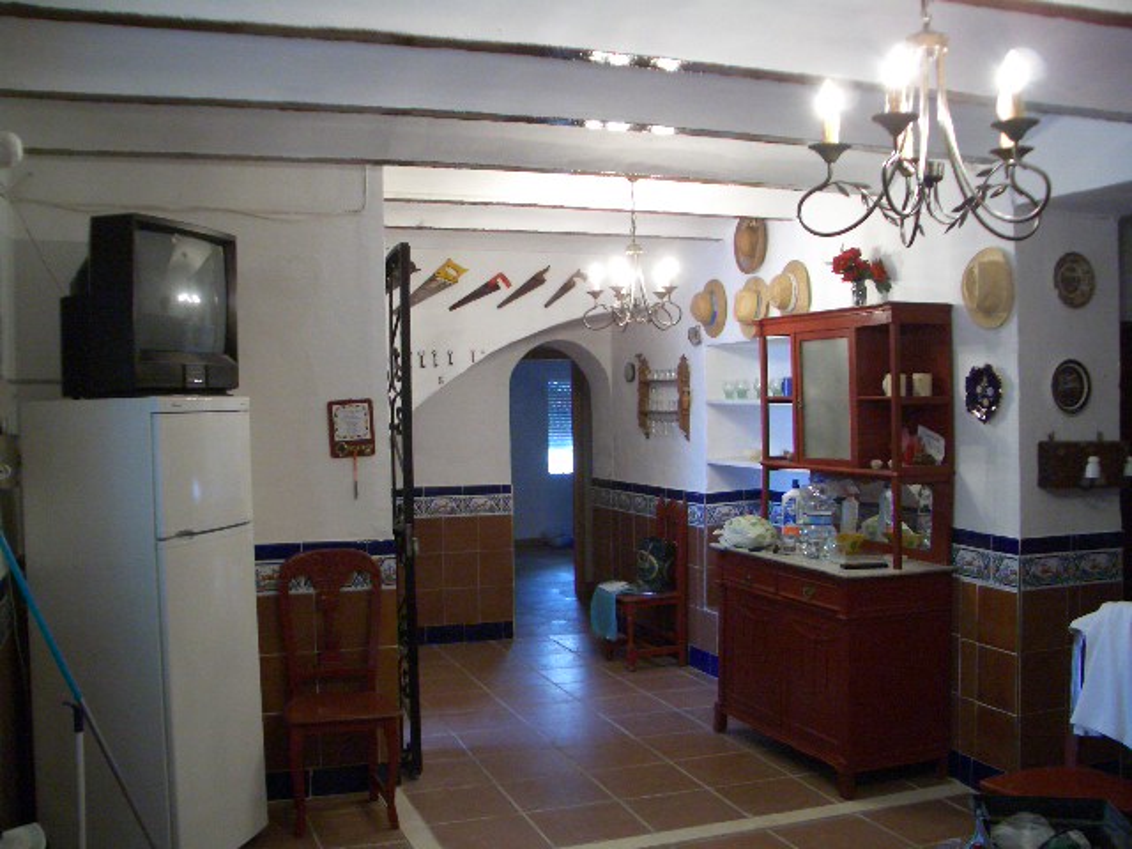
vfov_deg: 40.7
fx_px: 1145
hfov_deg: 52.6
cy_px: 424
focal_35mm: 35
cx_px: 566
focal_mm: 5.8
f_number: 2.6
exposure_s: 1/25
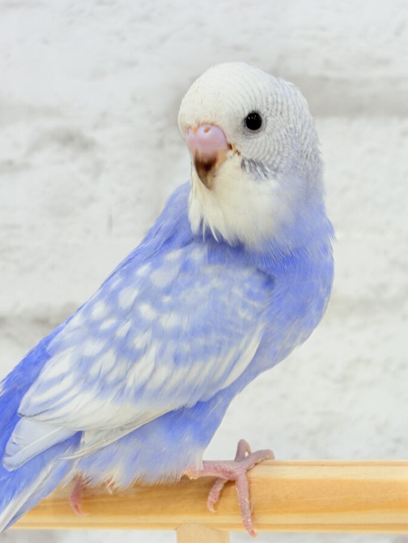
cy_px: 272
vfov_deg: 27.8
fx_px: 1099
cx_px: 233
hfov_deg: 21.0
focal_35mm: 70
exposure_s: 1/50
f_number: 1.6
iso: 32
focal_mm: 5.96
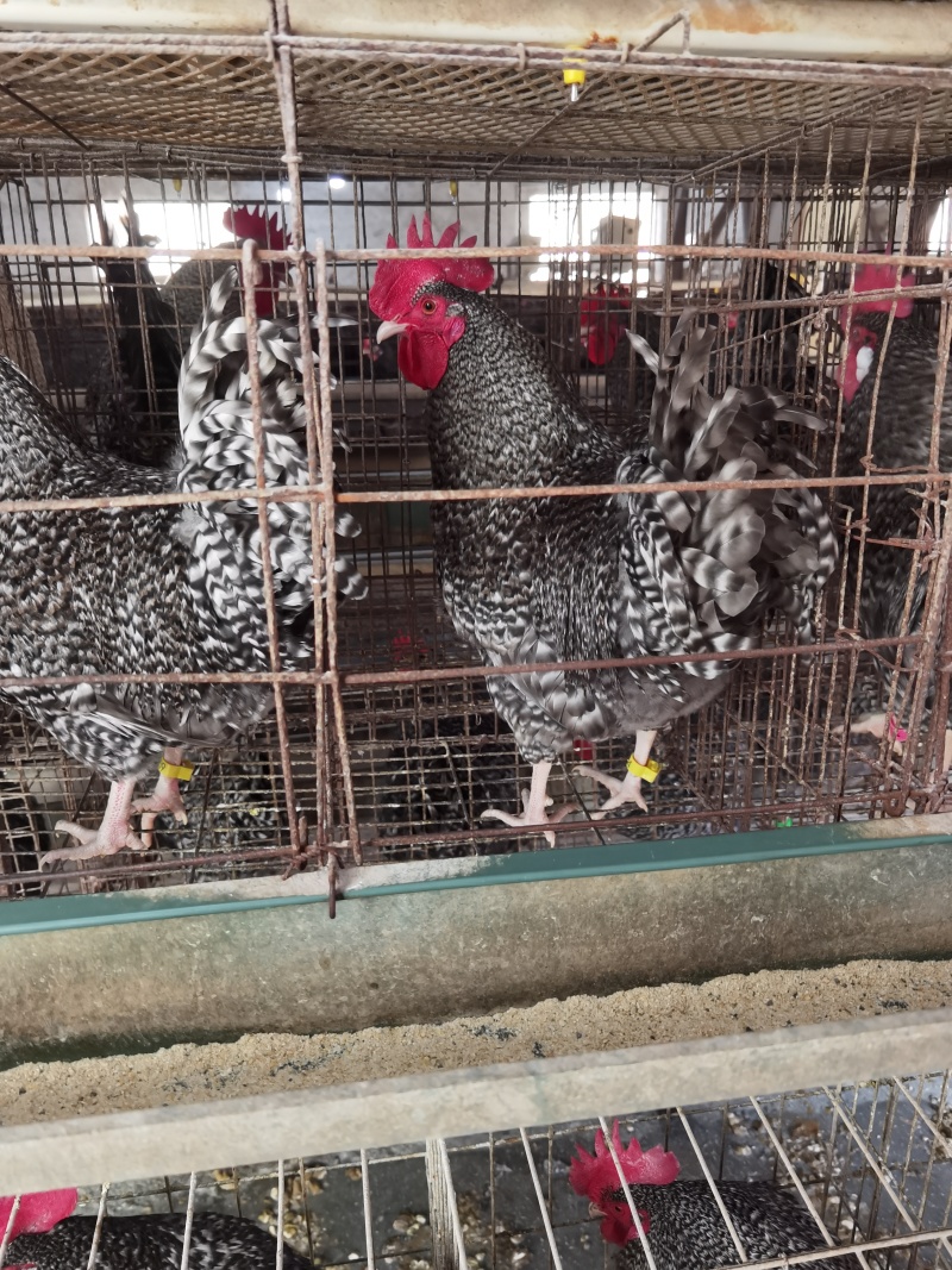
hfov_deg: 51.3
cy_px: 635
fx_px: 990
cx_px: 476
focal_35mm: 27
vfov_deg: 65.3
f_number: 1.9
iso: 200
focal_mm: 6.71
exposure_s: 1/100
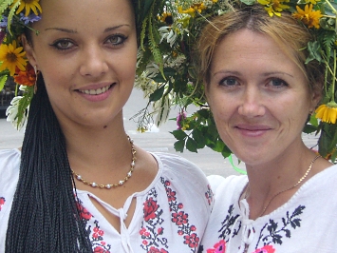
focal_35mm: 93
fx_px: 905
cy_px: 79
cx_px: 167
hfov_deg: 21.1
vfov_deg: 15.8
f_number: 3.5
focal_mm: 9.1
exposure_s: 1/200
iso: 80
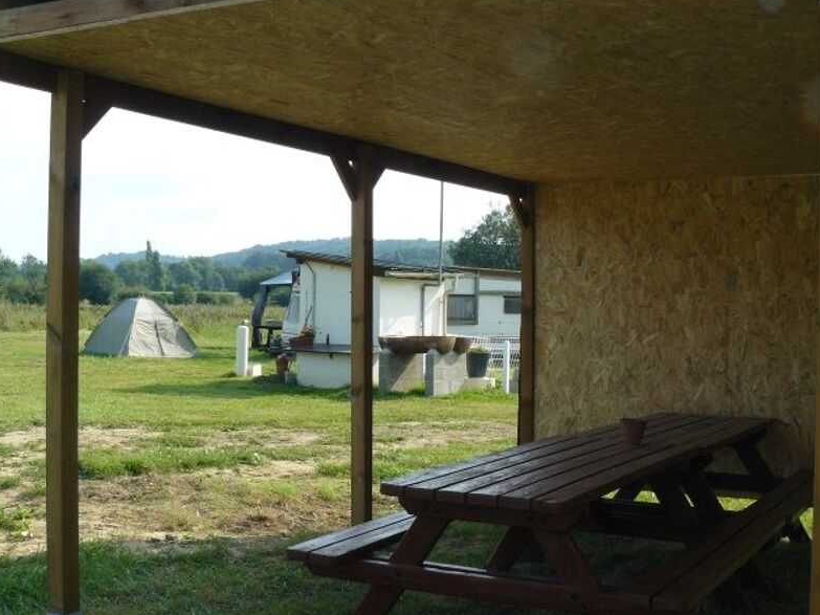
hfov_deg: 41.2
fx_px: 1090
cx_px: 418
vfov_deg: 31.5
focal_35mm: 46
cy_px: 315
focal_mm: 6
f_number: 5.6
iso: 100
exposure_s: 1/200
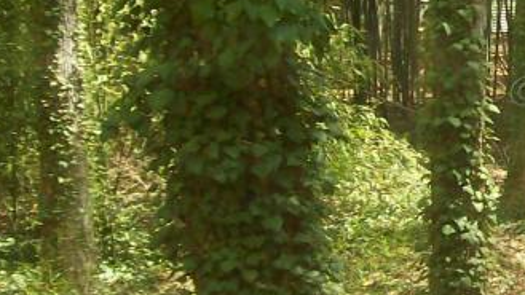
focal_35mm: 122
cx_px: 671
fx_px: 1698
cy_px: 91
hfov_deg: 16.6
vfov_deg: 9.9
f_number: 2.7
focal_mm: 6
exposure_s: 1/150
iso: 80
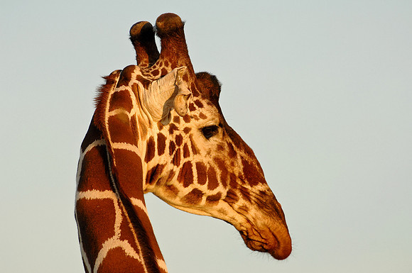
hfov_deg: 5.1
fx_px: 4628
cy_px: 136
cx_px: 206
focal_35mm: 405
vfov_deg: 3.4
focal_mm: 270
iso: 400
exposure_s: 1/750
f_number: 4.8
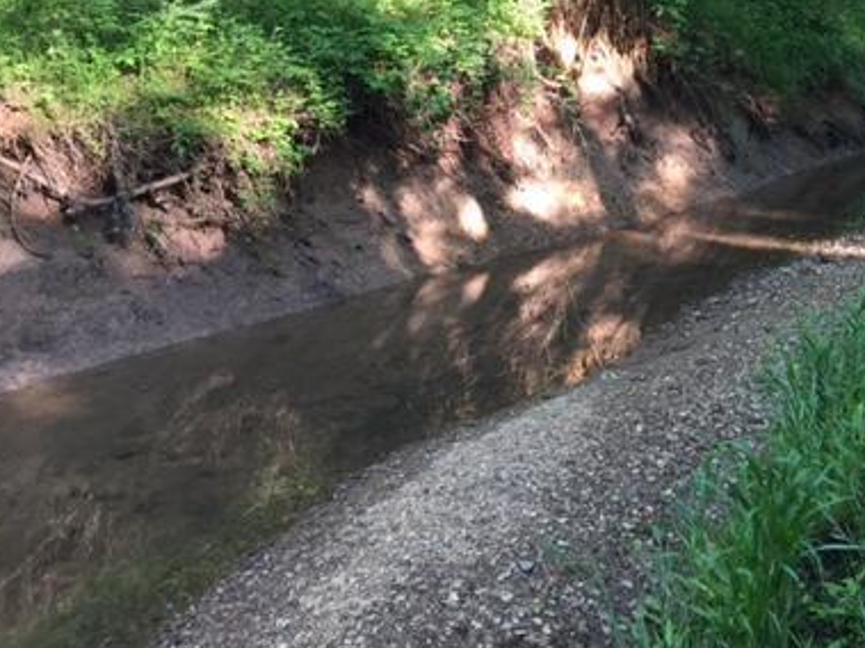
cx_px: 714
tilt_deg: -8.3
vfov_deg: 29.3
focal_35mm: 49
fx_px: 1224
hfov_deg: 37.3
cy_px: 176
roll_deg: +1.2
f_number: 2.2
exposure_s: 1/40
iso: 32
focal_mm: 4.15
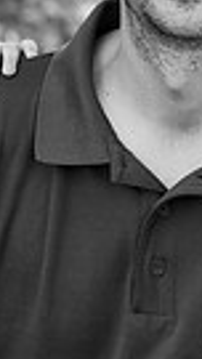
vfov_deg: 4.6
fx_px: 4501
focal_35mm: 473
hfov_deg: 2.6
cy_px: 150
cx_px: 162
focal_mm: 105
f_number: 4.5
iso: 800
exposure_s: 1/250
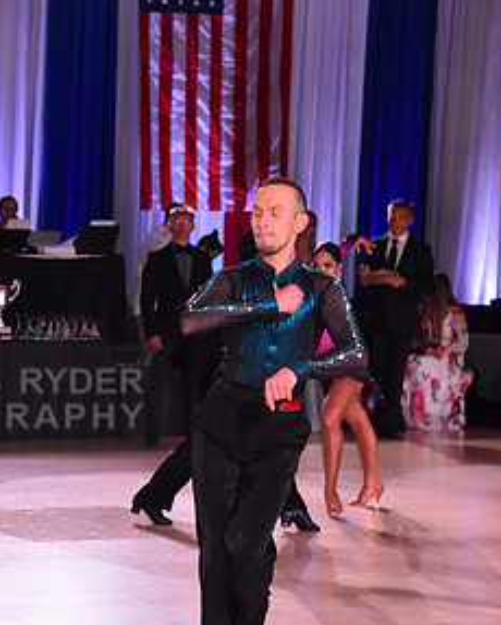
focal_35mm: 125
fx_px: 2314
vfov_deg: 15.4
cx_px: -68
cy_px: 402
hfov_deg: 12.1
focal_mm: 66
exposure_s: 1/320
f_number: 7.1
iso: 2500
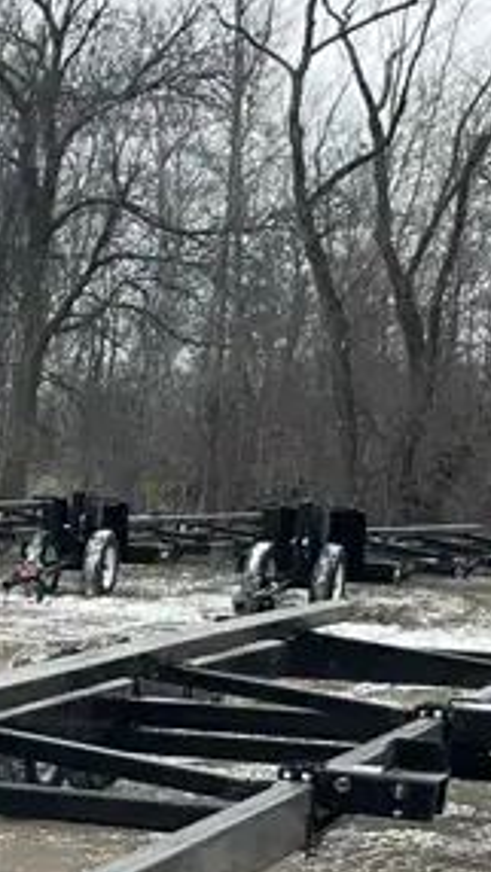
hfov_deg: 10.2
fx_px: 2452
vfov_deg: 19.0
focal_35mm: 106
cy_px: 1070
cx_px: -622
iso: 16
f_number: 1.8
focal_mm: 3
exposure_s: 1/125
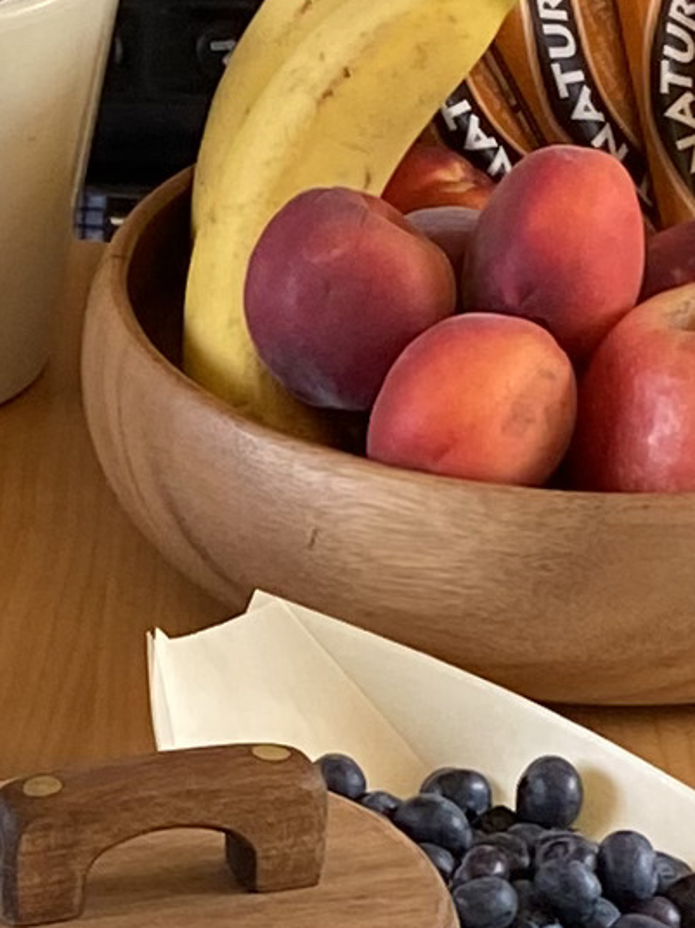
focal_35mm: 196
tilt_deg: -28.2
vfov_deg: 10.0
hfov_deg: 7.4
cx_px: -352
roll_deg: +0.7
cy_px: 931
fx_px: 5249
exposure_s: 1/121
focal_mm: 4.25
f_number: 1.8
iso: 80
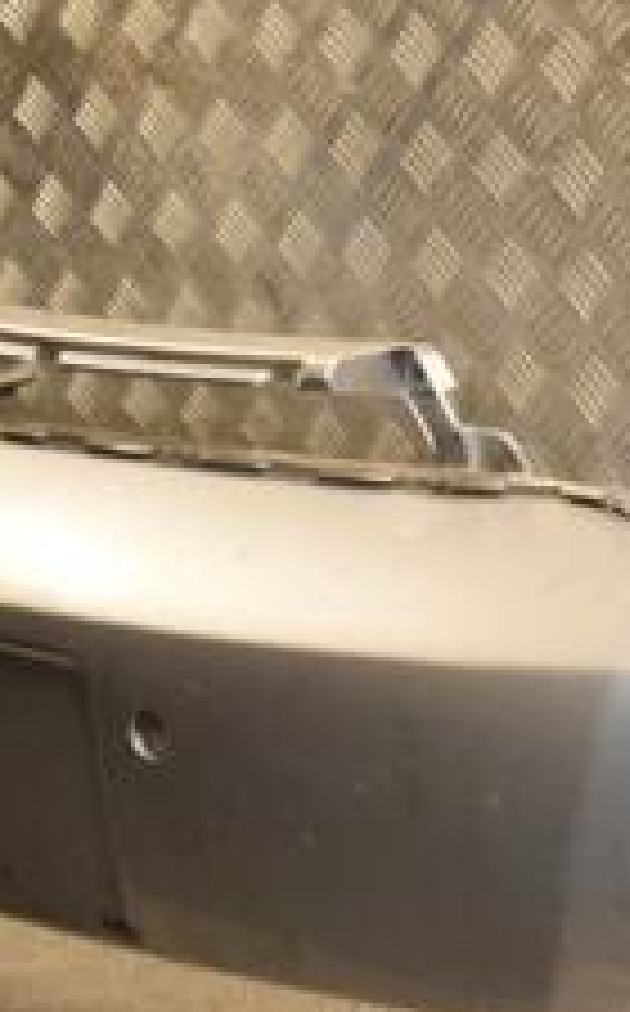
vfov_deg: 21.1
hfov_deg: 11.8
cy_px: 711
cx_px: 1274
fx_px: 2701
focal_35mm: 98
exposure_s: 1/200
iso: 800
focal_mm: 24
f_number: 6.3
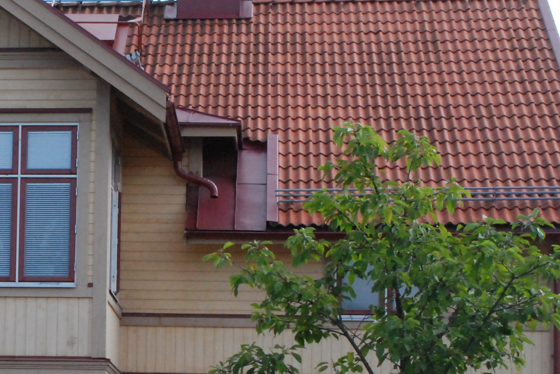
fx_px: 1962
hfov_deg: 15.8
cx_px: -55
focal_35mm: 126
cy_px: 336
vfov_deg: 10.8
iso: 1250
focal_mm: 32
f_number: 13
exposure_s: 1/640
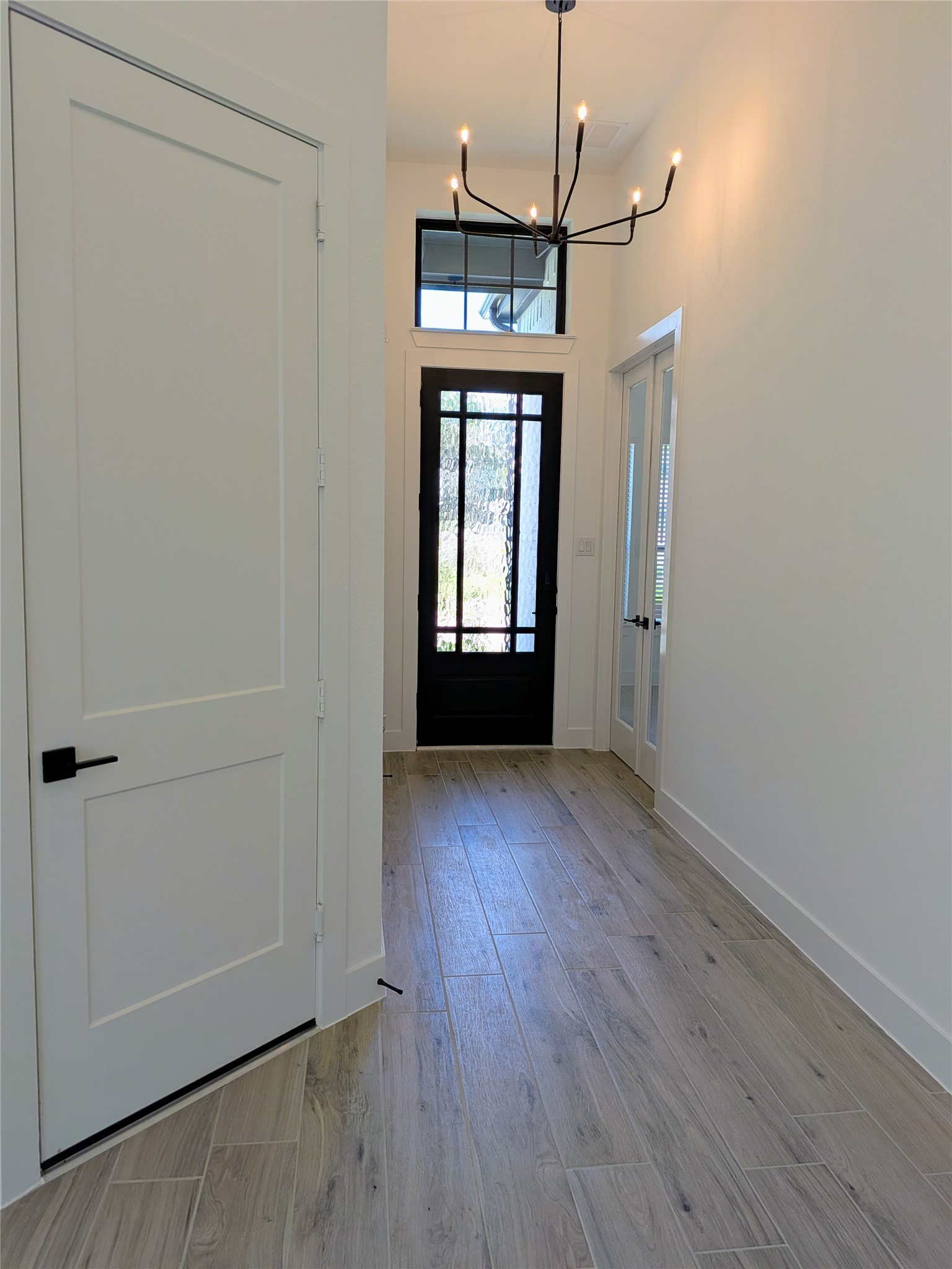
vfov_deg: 71.6
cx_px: 476
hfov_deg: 56.8
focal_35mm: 24
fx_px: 880
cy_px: 634
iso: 33
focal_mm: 4.53
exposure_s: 1/178
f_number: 1.7
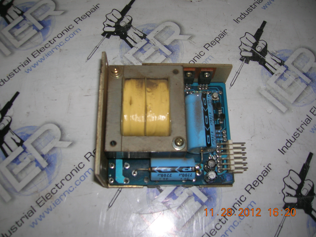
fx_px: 310
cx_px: 158
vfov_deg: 41.7
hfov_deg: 54.0
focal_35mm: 34
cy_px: 118
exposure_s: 1/60.1
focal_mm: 5.7
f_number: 2.9
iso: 50
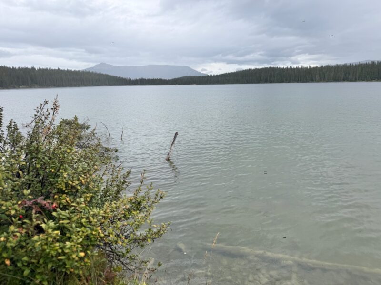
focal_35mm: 24
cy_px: 142
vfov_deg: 56.8
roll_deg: +1.2
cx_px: 190
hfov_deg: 71.6
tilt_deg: -13.2
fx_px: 264
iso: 80
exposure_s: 1/1337
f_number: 1.78
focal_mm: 6.76
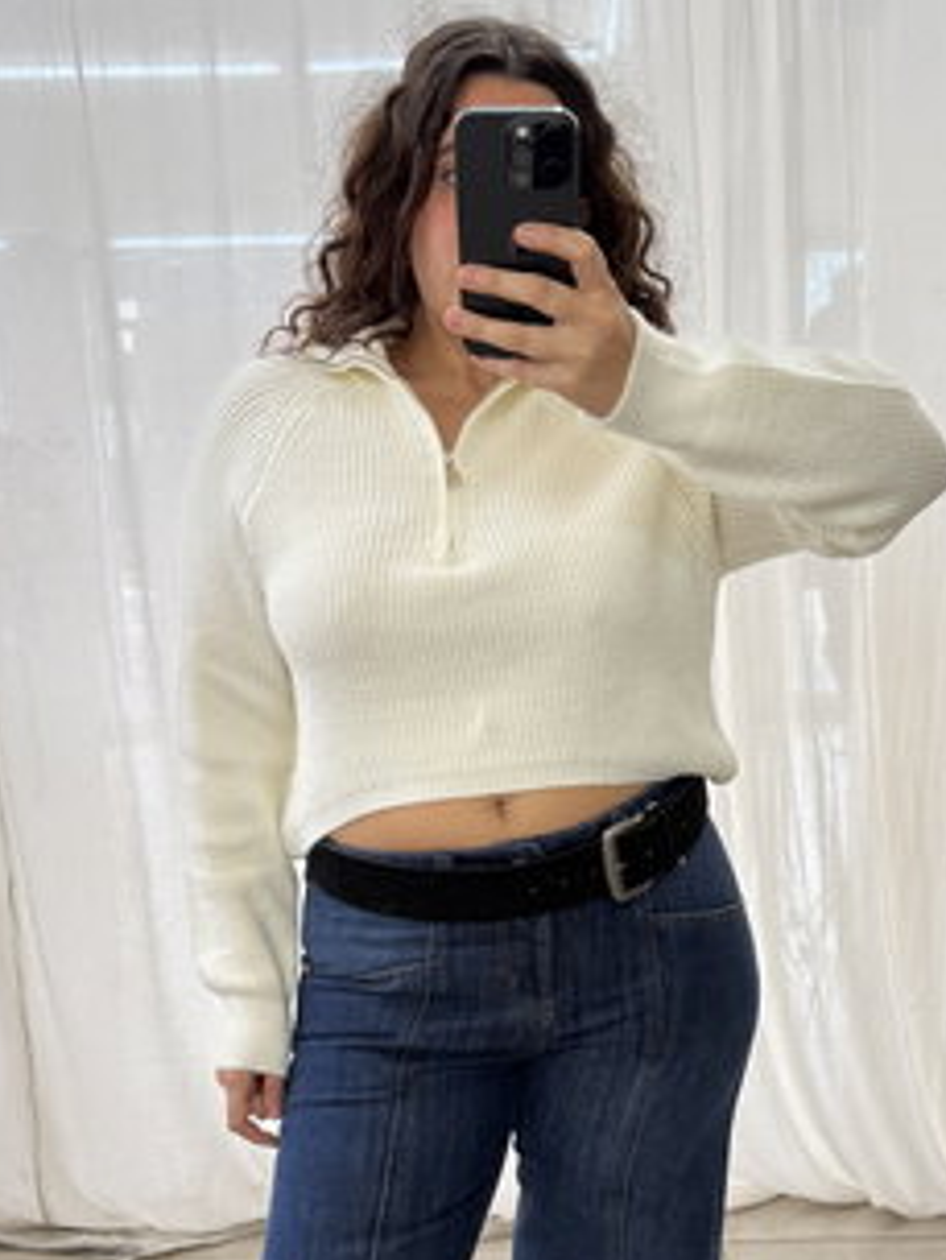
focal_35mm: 42
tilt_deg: -33.5
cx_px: 545
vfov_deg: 44.0
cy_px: 865
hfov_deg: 34.3
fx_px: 1529
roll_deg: +2.3
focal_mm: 6.76
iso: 125
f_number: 1.78
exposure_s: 1/100
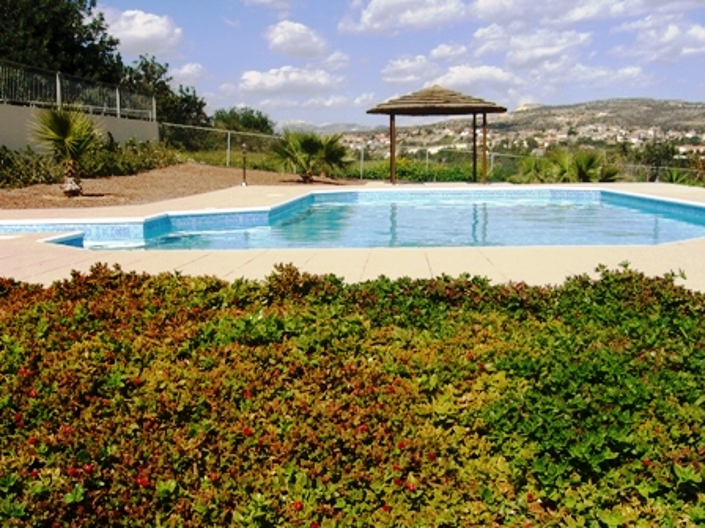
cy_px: 264
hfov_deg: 49.0
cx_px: 352
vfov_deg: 37.7
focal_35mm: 38
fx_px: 774
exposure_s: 1/1000
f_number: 4
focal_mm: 7.9
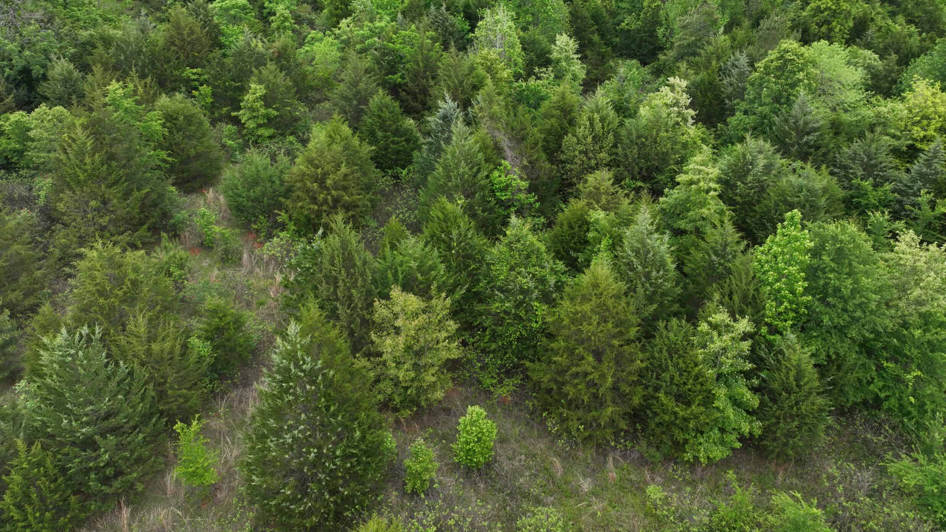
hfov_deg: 69.9
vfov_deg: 42.6
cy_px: 198
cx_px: 471
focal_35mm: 27
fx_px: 677
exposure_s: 1/800
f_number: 2.8
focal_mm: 12.29
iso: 120
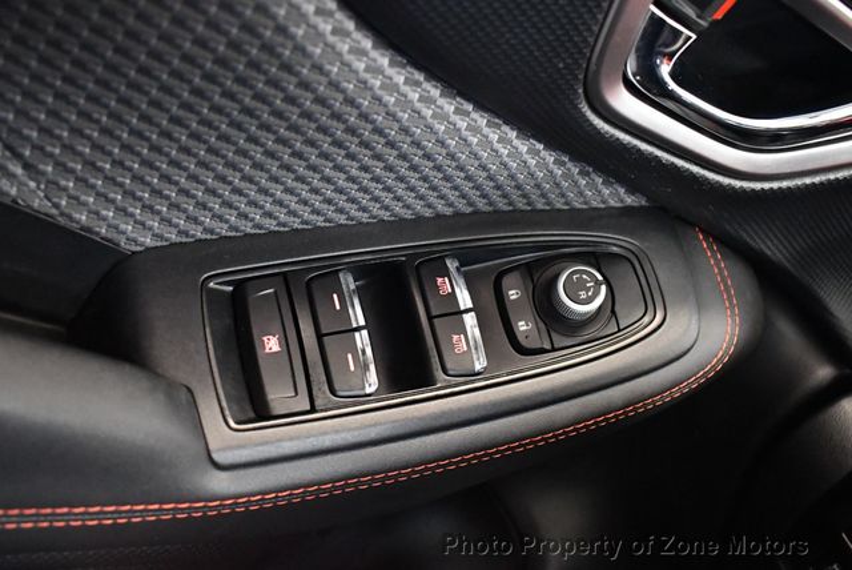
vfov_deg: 36.9
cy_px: 285
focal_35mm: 36
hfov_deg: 53.1
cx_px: 426
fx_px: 853
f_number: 3.5
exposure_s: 1/60
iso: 5600
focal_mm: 18
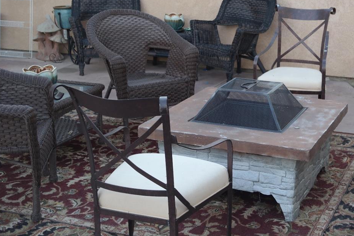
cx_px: 238
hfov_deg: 34.1
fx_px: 570
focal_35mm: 58
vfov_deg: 23.3
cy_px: 93
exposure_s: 1/100
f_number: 4
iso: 200
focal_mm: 24
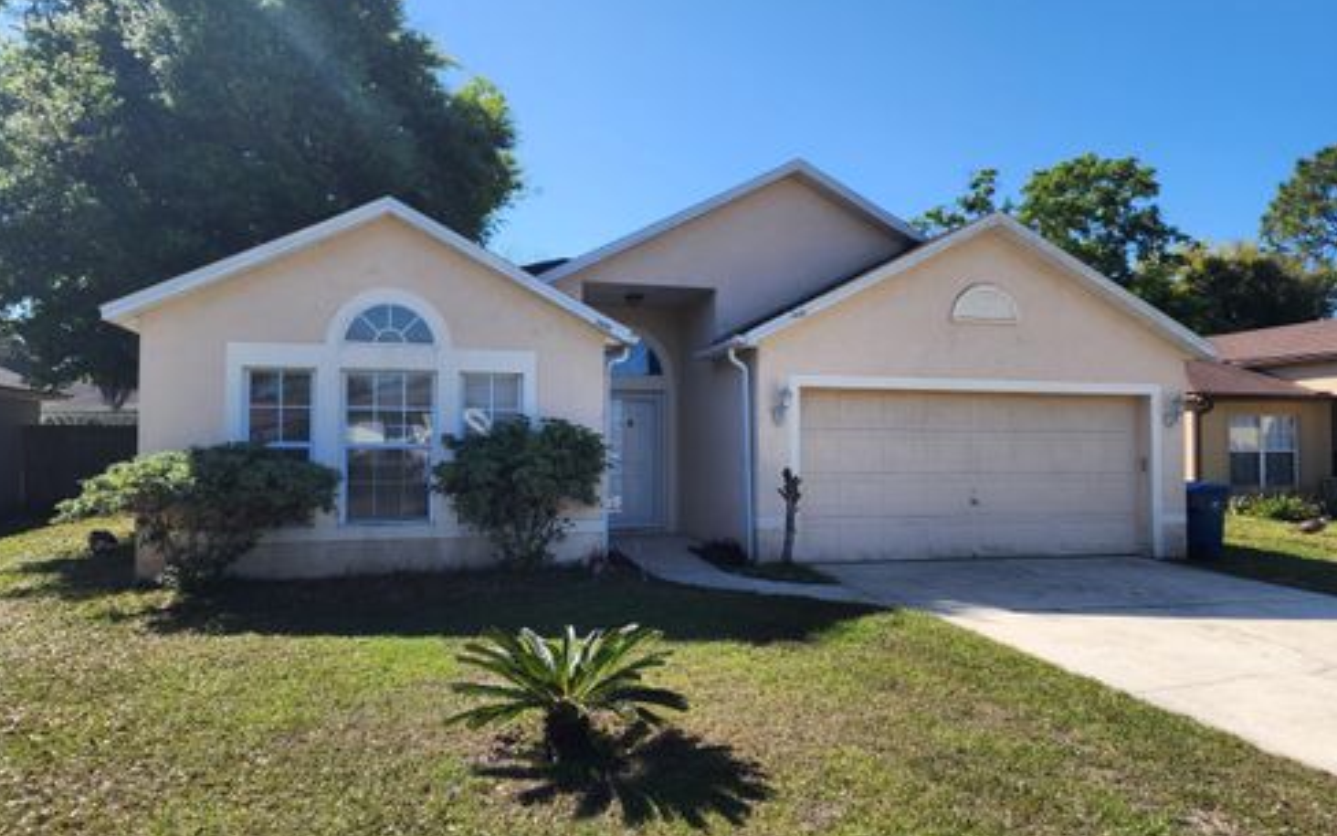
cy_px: 437
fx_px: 911
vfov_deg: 49.3
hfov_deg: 72.5
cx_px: 671
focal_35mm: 25
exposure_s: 1/717
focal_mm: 6.4
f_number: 1.8
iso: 12
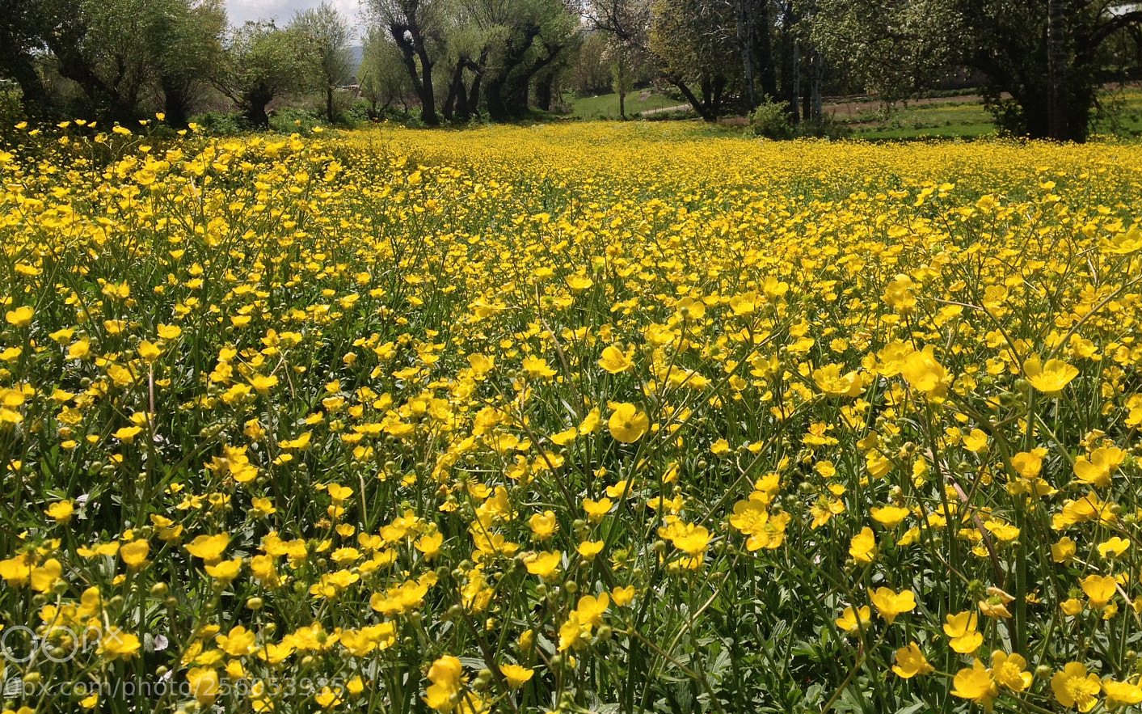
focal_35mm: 42
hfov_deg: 47.2
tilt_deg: -11.2
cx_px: 569
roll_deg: +2.9
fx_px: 1307
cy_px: 265
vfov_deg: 30.4
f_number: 2.4
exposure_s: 1/2045
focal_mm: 4.28
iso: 50
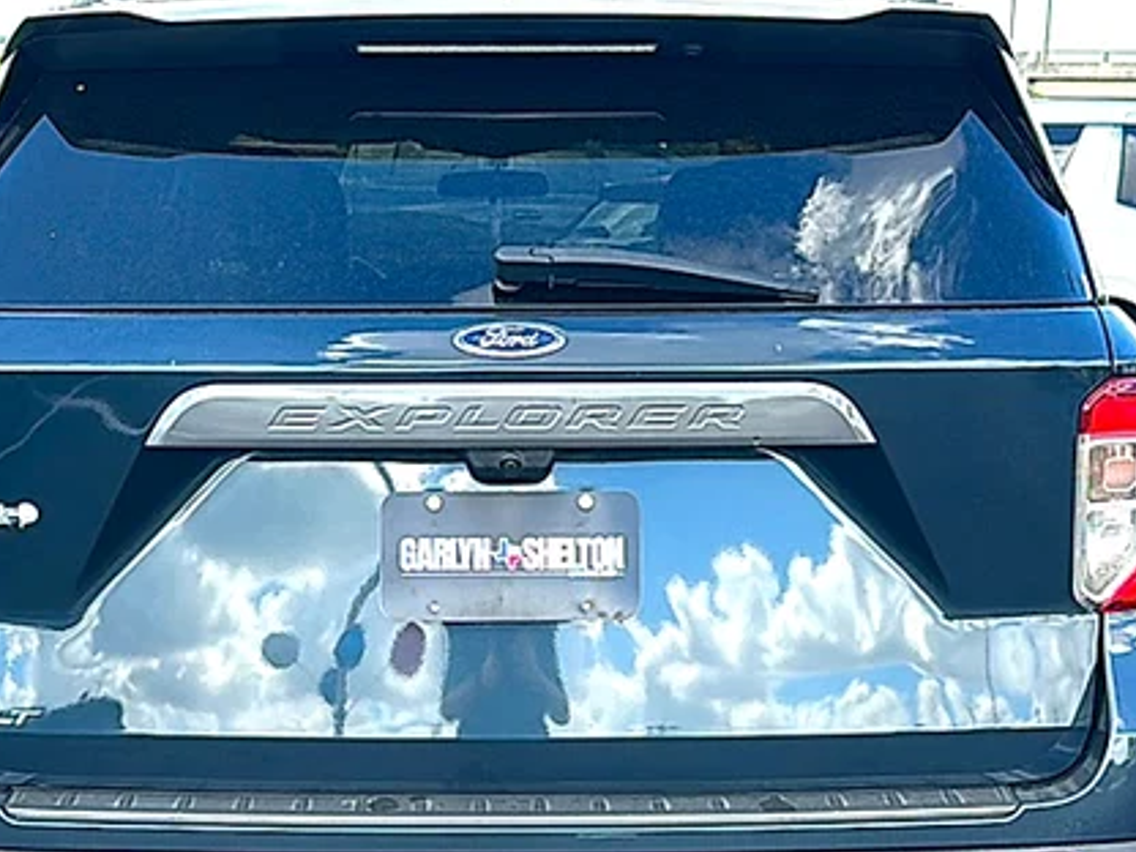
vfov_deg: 22.8
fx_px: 2100
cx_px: 497
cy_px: 605
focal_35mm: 64
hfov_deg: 30.2
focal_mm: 6.86
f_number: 1.78
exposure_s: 1/838
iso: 80
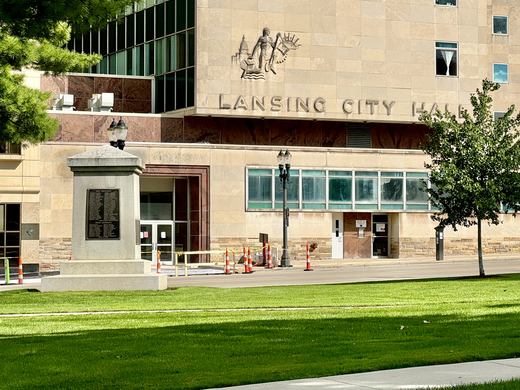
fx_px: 1607
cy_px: 156
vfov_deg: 13.8
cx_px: 314
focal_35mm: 107
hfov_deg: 18.4
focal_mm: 9
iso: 25
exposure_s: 1/1206
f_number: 2.8
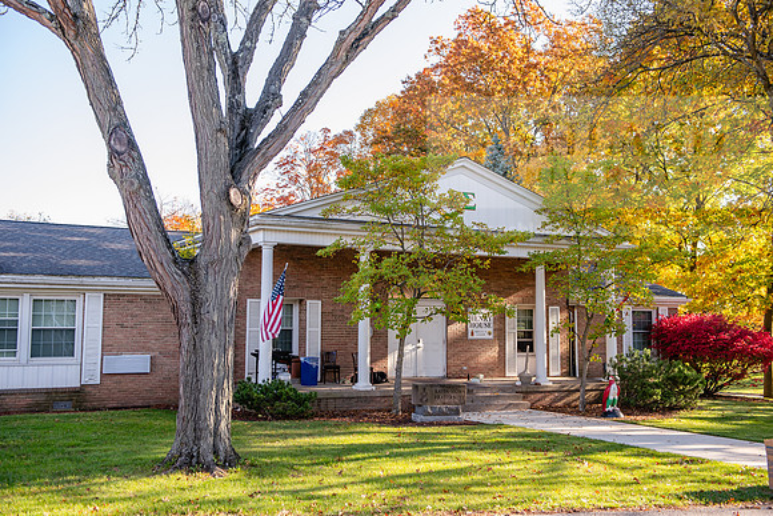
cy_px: 258
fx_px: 859
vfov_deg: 33.4
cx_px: 386
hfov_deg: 48.4
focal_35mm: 40
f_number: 4
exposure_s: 1/200
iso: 200
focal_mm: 40
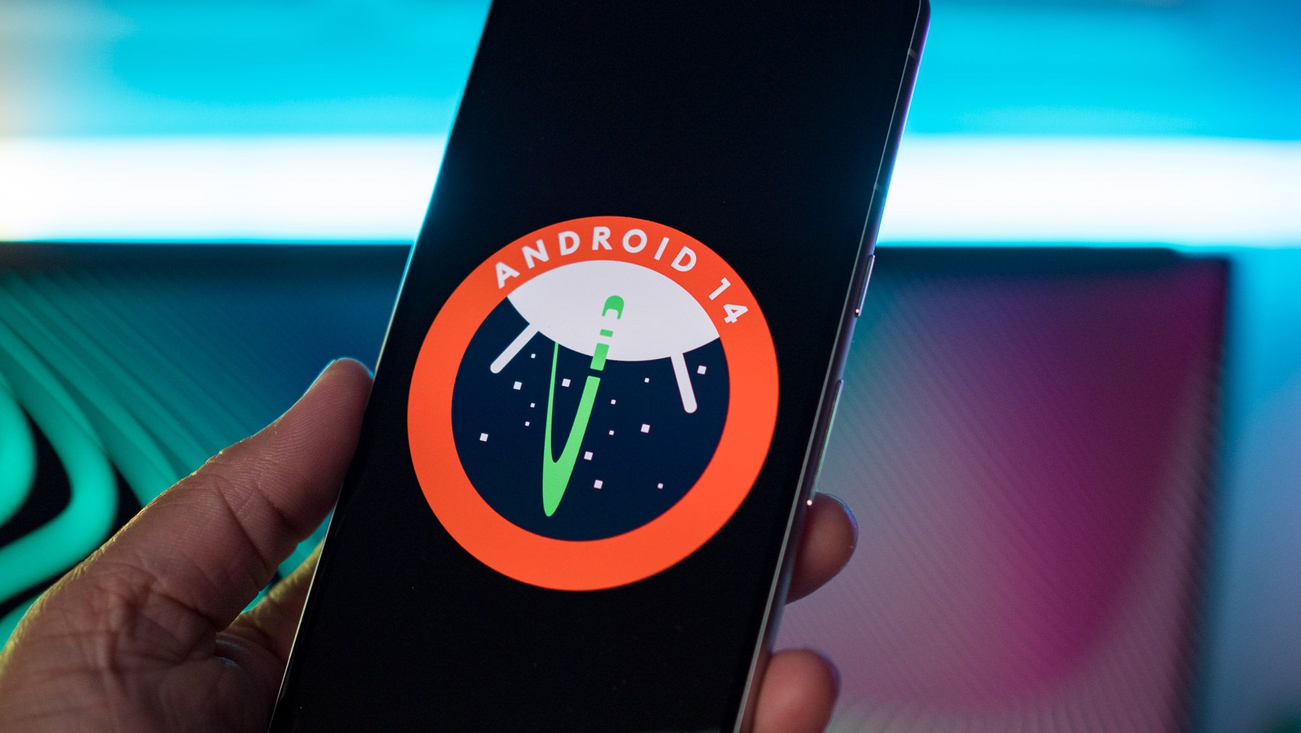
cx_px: 650
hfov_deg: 38.2
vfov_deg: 22.1
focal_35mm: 54
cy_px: 366
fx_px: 1879
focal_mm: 25
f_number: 1.8
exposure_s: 1/125
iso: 200
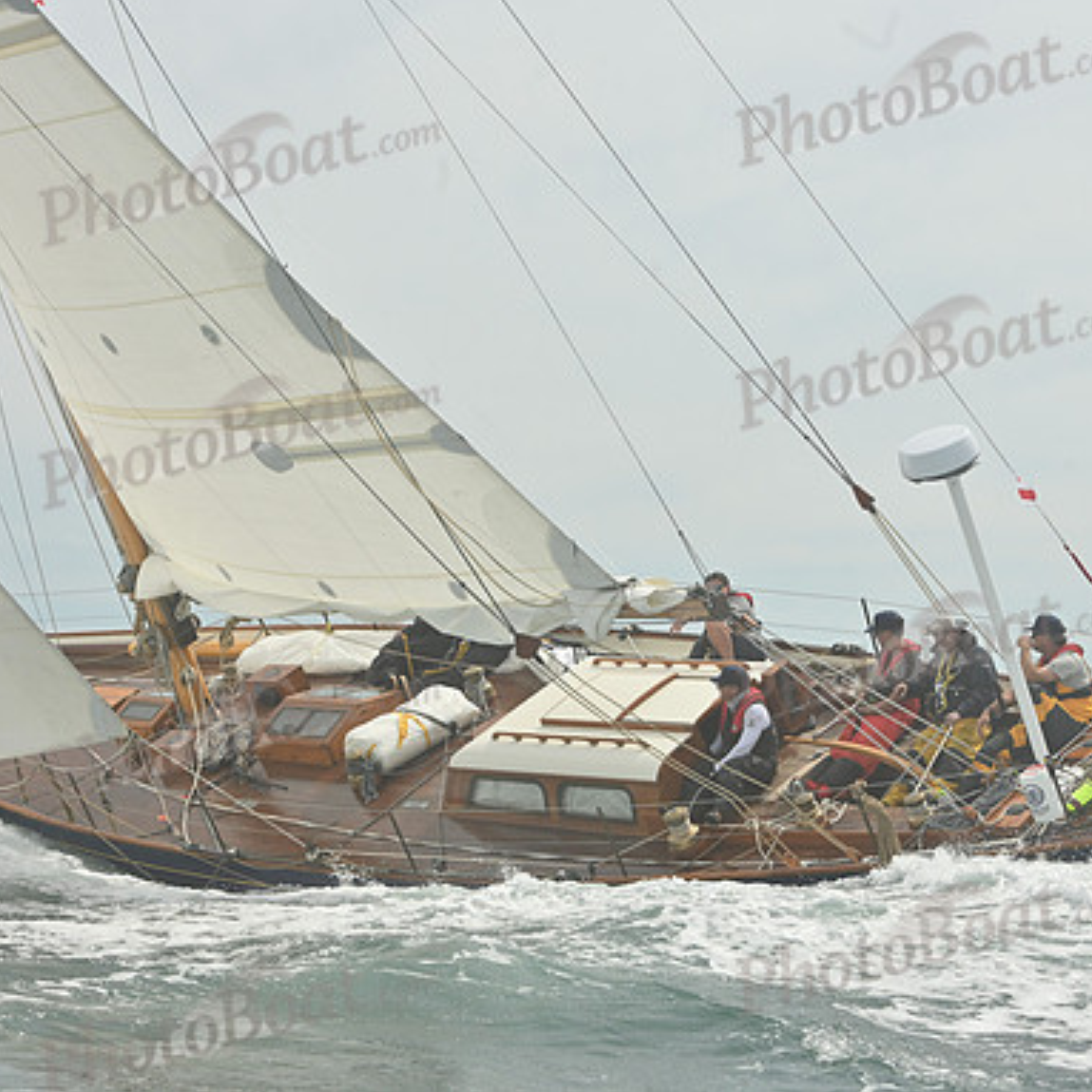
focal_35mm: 90
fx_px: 3212
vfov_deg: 19.3
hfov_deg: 19.3
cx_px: 590
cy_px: 543
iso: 320
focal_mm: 70
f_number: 10
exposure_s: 1/1250
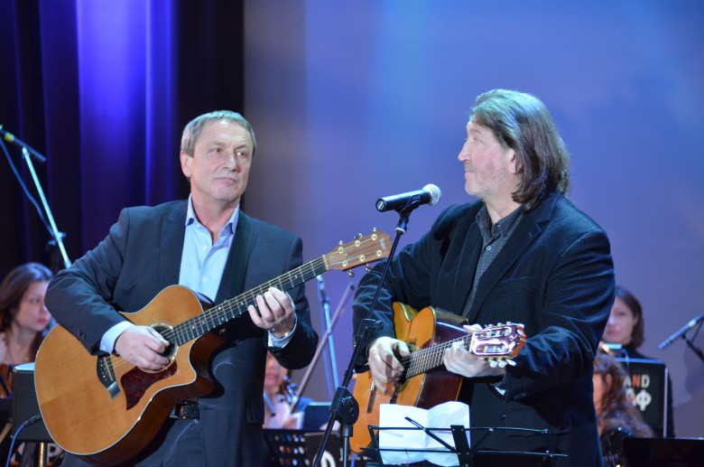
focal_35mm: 248
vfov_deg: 5.5
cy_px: 234
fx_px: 4831
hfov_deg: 8.3
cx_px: 352
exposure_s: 1/50
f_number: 5.6
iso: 1600
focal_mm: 165
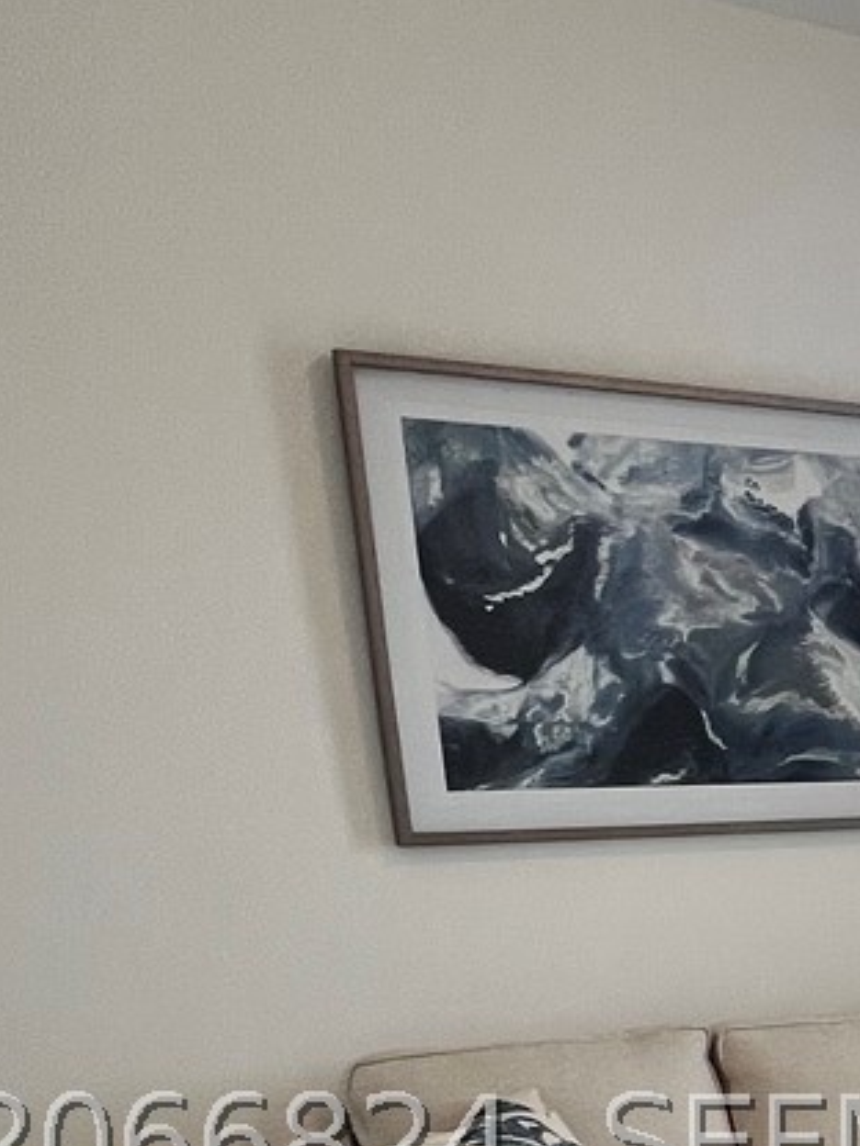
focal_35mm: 50
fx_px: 1656
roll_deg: -1.0
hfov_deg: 22.0
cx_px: 1414
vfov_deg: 34.7
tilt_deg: -13.7
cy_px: 1143
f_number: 1.8
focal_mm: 1.57
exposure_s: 1/120
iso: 80
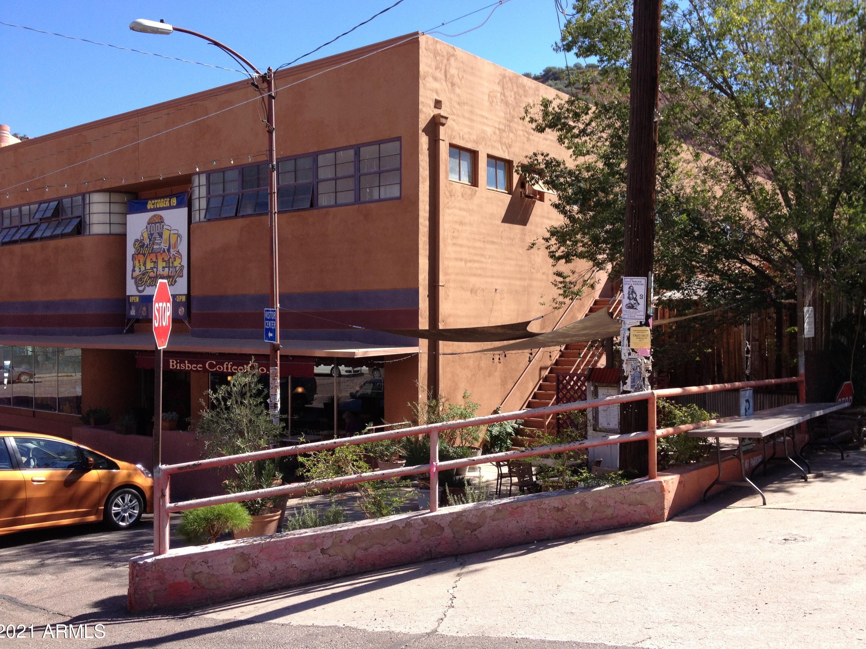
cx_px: 439
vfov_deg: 39.7
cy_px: 328
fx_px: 901
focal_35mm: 36
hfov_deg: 51.4
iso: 50
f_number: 2.4
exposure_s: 1/708
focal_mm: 4.28
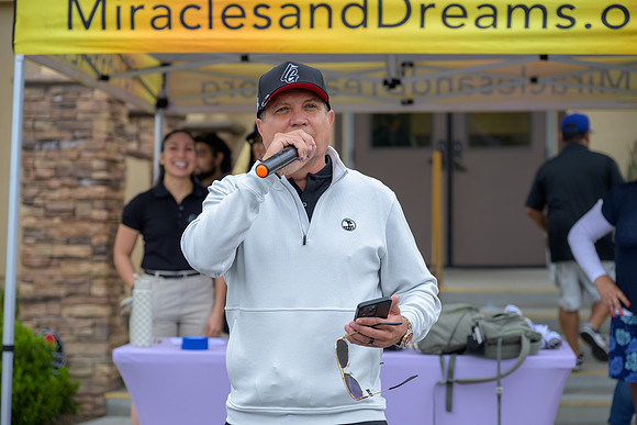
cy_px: 212
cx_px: 318
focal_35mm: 87
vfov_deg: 15.7
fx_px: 1540
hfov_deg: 23.4
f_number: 4
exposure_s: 1/200
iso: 100
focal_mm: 87
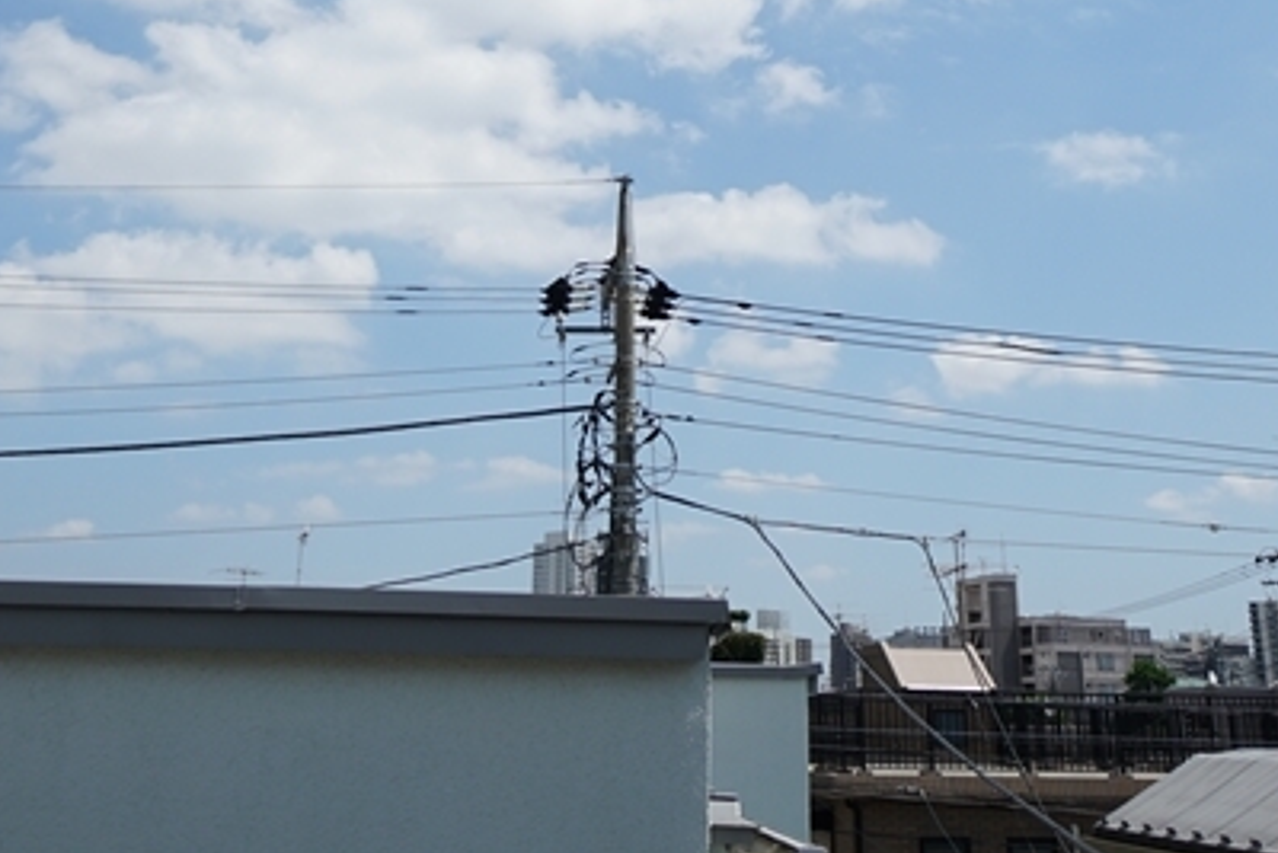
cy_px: 109
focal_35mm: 44
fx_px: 1562
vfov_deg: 29.5
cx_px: 642
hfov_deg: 44.5
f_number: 4
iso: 100
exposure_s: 1/1600
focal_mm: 15
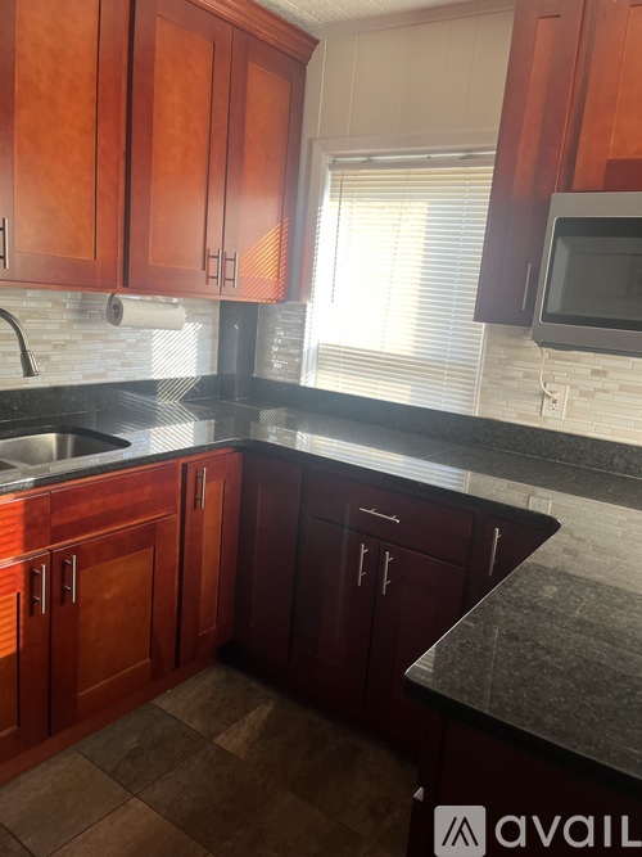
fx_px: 643
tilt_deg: -10.3
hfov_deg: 53.0
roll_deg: -2.8
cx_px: 321
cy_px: 428
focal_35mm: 26
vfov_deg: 67.3
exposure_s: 1/121
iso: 80
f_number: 1.6
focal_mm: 5.1
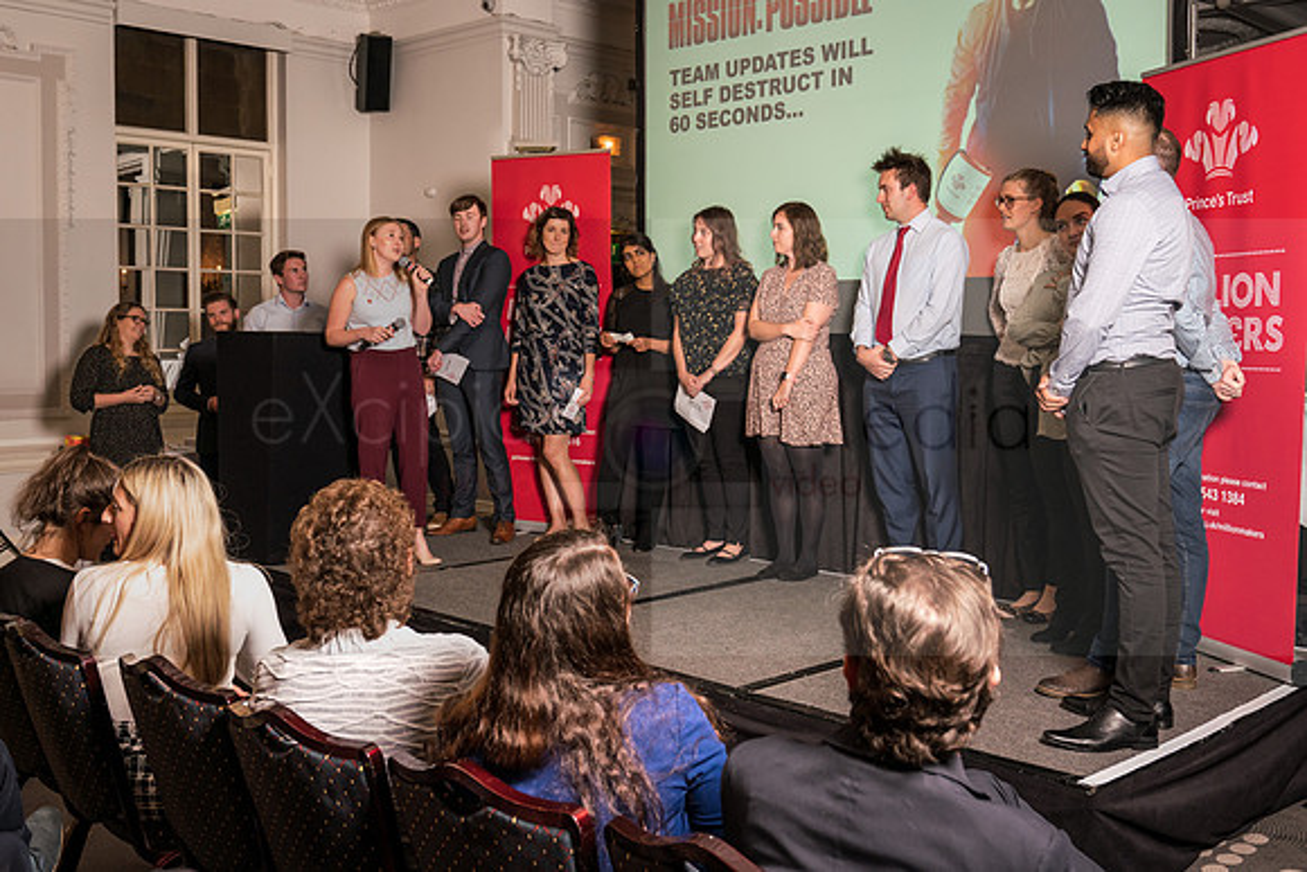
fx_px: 1322
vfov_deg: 36.4
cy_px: 366
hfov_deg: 52.5
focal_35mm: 36
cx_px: 724
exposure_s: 1/80
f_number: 5.6
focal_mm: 30
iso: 1250
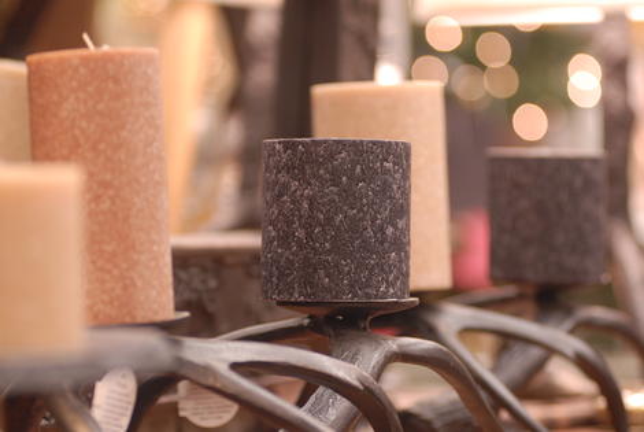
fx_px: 2150
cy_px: 216
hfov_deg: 17.0
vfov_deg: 11.5
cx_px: 322
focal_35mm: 120
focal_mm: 80
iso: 200
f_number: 2.8
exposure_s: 1/8
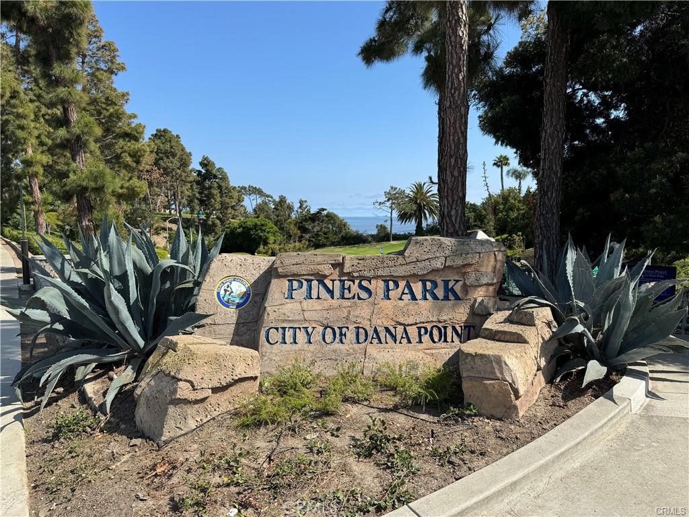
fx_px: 478
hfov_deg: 71.6
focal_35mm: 24
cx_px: 344
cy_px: 258
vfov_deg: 56.8
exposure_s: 1/4049
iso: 80
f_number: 1.78
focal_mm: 6.76
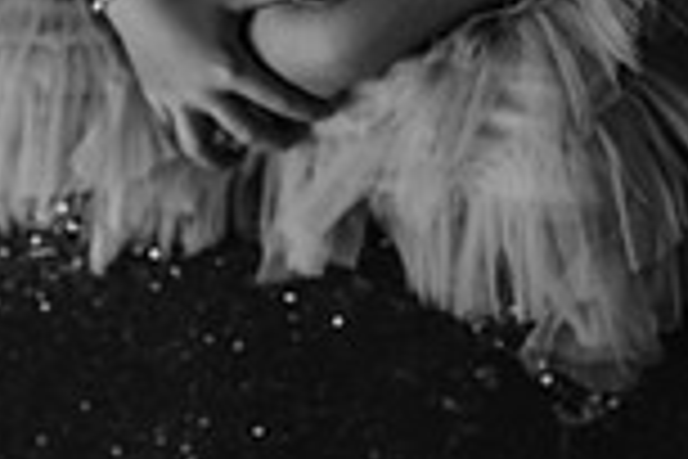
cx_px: 405
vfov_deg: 13.5
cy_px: -367
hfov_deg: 22.4
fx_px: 1739
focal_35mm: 91
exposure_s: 1/160
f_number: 2.8
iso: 100
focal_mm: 24
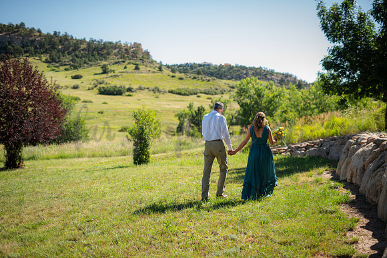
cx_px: 194
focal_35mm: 50
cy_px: 129
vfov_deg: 27.0
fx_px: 537
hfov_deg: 39.6
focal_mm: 50
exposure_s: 1/1250
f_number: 2.2
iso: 125
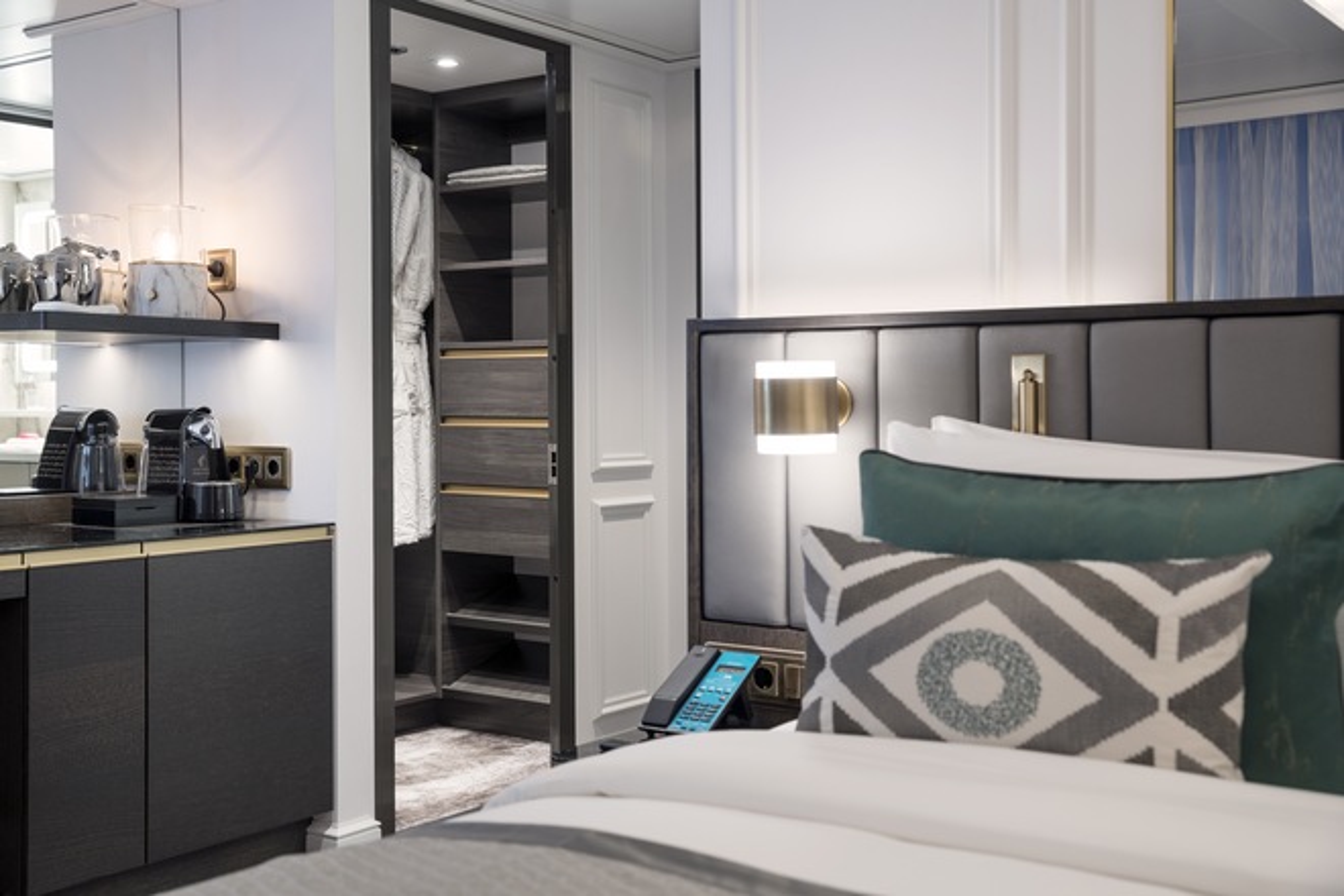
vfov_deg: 31.9
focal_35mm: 42
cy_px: 448
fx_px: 1568
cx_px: 672
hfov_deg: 46.4
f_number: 4.5
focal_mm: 42
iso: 100
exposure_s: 1/2.5
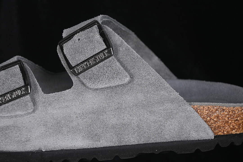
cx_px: 122
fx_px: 506
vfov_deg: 18.2
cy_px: 81
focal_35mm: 75
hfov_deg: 27.0
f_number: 6.3
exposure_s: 1/60
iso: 160
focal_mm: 50
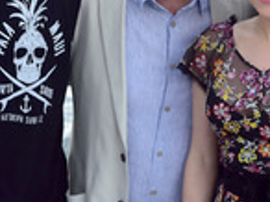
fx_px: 1620
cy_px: 43
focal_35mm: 208
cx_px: 250
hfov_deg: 9.5
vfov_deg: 7.1
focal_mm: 70
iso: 400
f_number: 5
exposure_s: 1/160
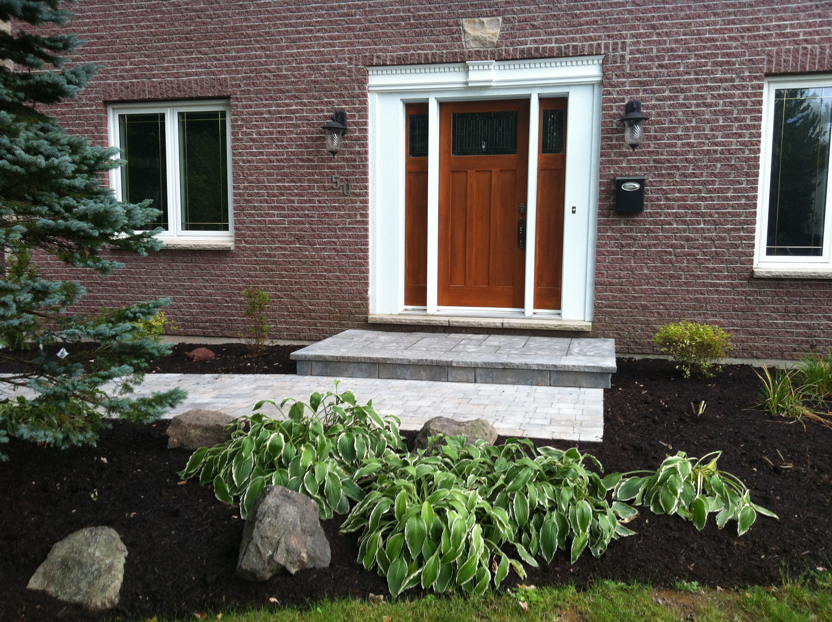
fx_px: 840
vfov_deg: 40.6
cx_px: 416
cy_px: 311
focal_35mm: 35
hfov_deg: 52.7
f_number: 2.8
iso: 100
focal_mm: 3.85
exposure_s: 1/50
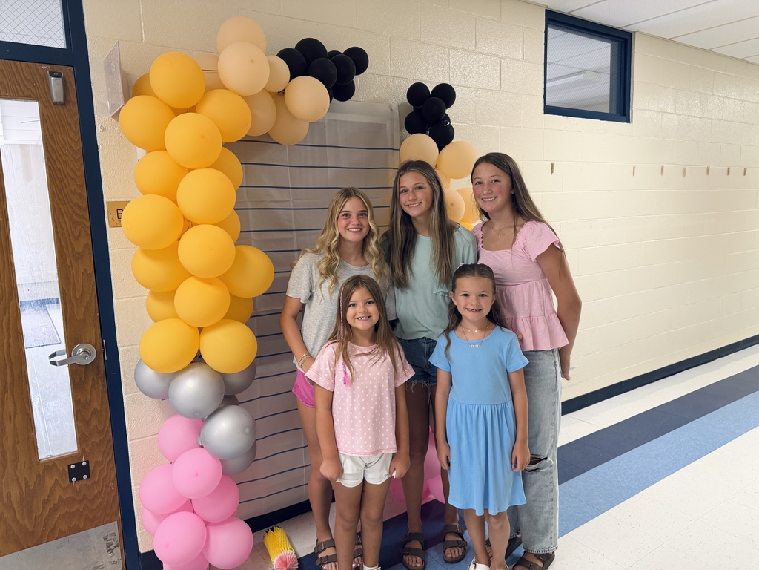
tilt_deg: -7.9
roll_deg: +1.5
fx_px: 526
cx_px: 380
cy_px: 285
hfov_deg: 71.6
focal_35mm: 24
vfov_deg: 56.8
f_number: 1.78
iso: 320
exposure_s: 1/60
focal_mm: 6.76
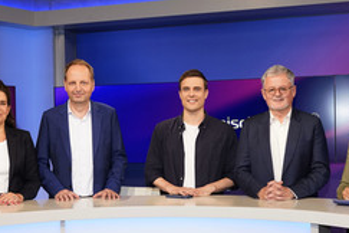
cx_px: 120
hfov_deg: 37.8
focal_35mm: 52
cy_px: 181
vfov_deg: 25.6
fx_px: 504
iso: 2000
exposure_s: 1/125
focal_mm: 28
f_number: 5
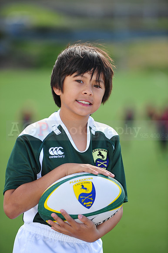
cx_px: 84
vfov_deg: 10.3
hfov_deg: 6.9
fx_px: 1402
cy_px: 126
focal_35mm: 200
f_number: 4.5
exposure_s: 1/640
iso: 200
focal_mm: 200
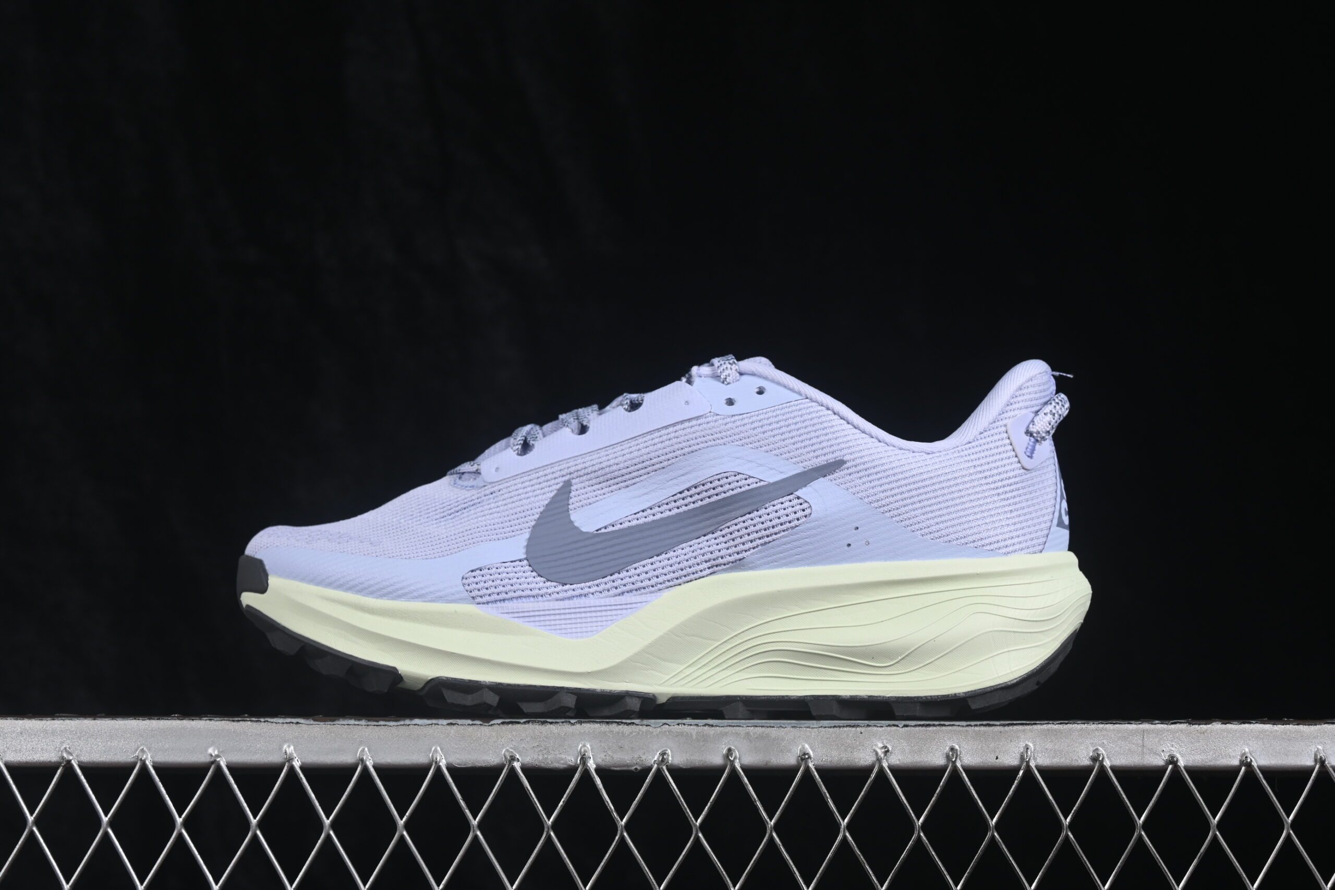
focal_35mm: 75
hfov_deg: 27.0
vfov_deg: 18.2
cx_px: 668
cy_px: 445
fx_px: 2781
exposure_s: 1/80
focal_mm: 50
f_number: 8
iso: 160
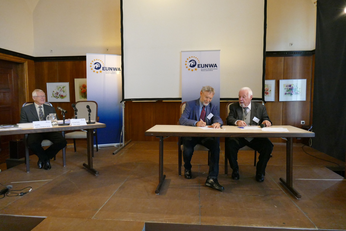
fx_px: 240
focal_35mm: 25
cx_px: 173
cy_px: 116
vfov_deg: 51.3
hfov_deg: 71.5
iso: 2000
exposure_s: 1/125
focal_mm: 9.12
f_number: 2.8
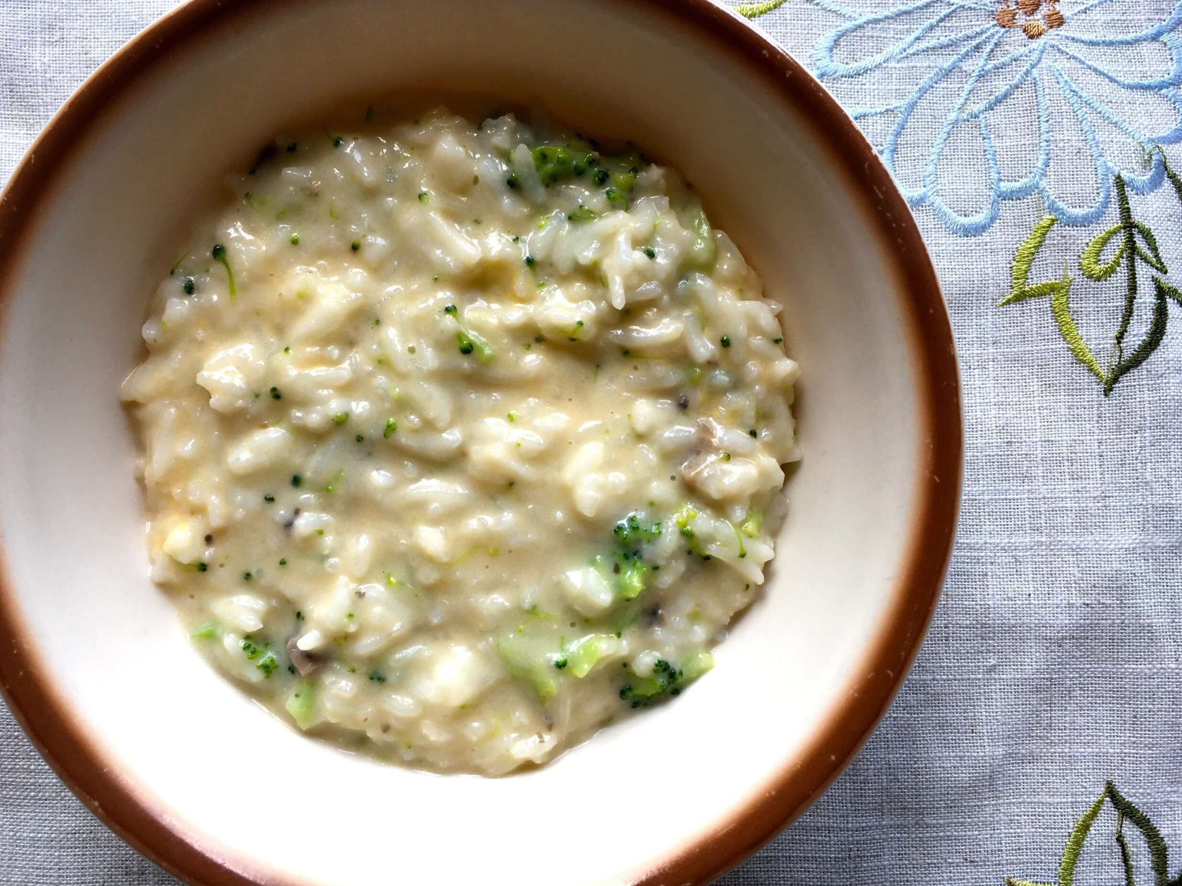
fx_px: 1024
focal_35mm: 30
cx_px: 581
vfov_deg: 46.8
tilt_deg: -86.5
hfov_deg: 60.0
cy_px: 432
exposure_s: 1/120
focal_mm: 4.15
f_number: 2.2
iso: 32
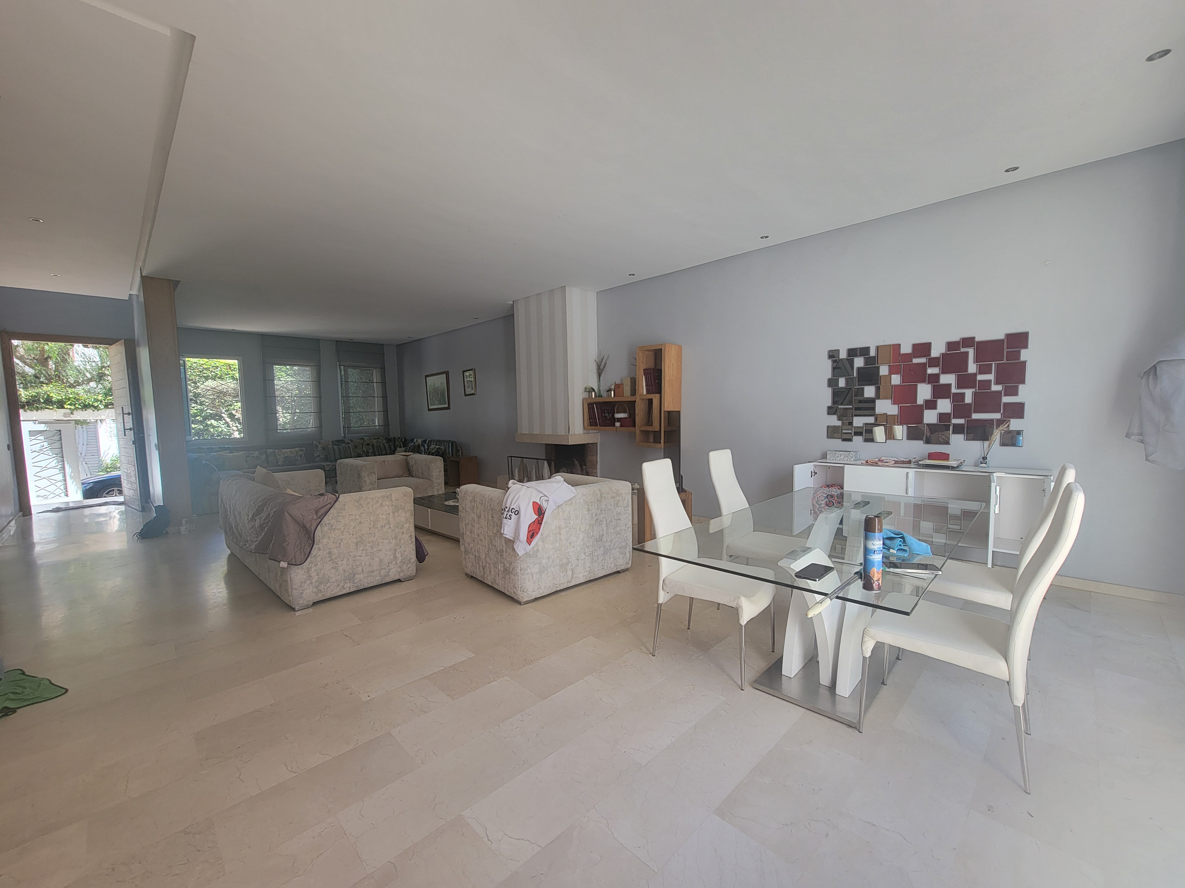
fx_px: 445
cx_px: 592
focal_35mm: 13
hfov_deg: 106.2
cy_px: 444
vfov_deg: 89.9
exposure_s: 1/101
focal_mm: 2.2
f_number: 2.2
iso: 50
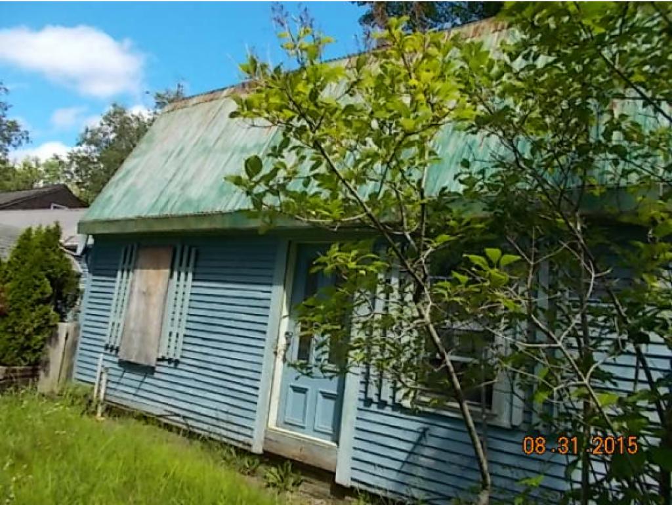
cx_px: 336
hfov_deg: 67.3
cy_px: 252
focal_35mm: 26
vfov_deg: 53.1
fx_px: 505
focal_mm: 4.6
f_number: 8
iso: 80
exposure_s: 1/80
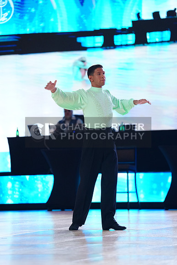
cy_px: 132
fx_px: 1209
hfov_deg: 8.4
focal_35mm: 164
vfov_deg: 12.5
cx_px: 88
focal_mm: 164
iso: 2000
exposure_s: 1/500
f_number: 2.8
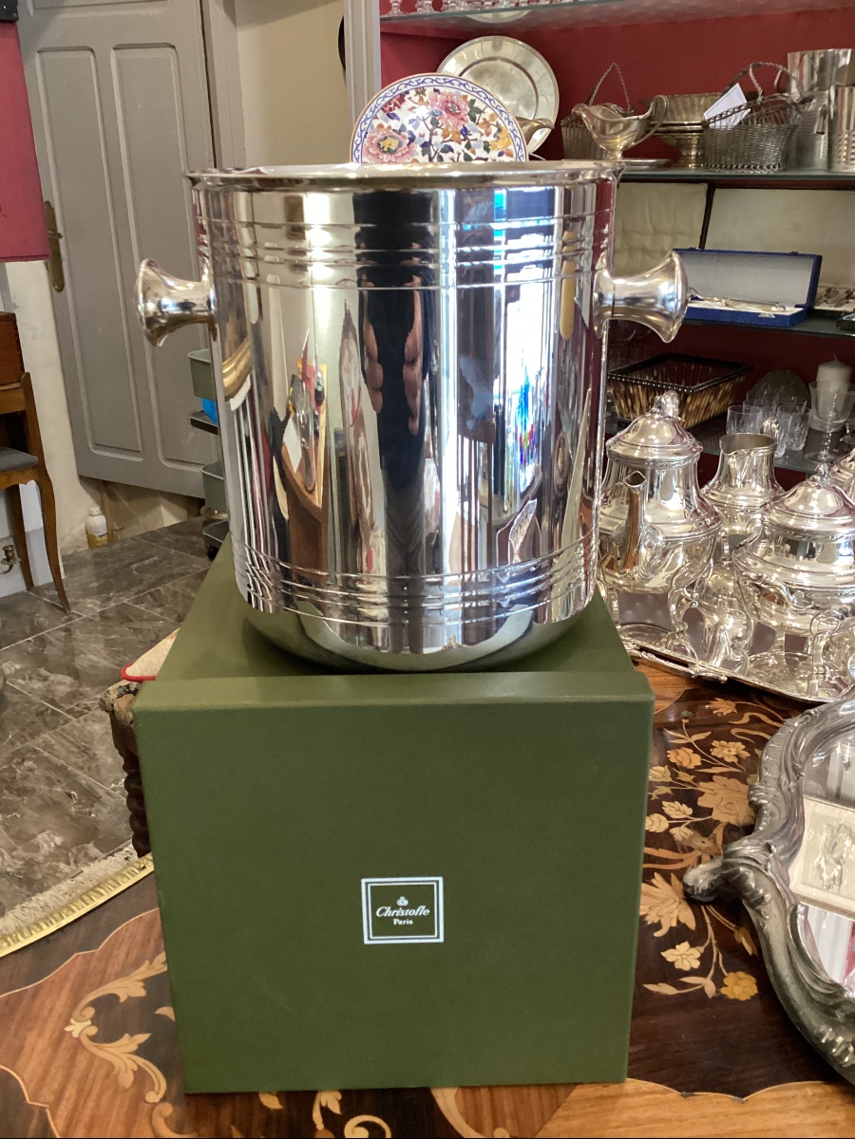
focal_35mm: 31
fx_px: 1021
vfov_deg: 58.4
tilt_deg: -23.9
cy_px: 570
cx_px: 428
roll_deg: +1.1
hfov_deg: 45.4
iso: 320
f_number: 2.4
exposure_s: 1/30
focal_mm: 3.3
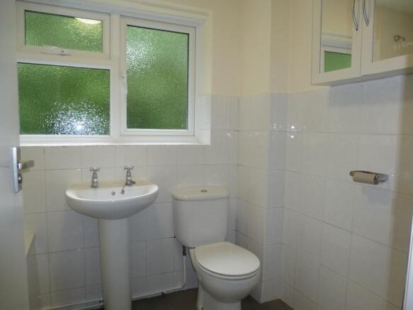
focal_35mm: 24
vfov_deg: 56.8
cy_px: 155
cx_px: 206
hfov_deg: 71.6
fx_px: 286
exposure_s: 1/60
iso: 160
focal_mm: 4.3
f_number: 3.3
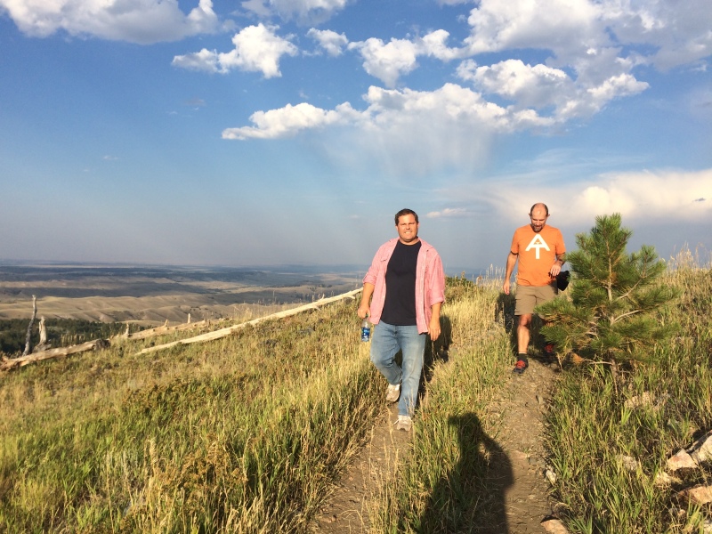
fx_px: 596
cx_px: 356
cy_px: 267
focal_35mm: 29
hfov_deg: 61.7
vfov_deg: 48.2
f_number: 2.2
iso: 32
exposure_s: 1/1953
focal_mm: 4.15
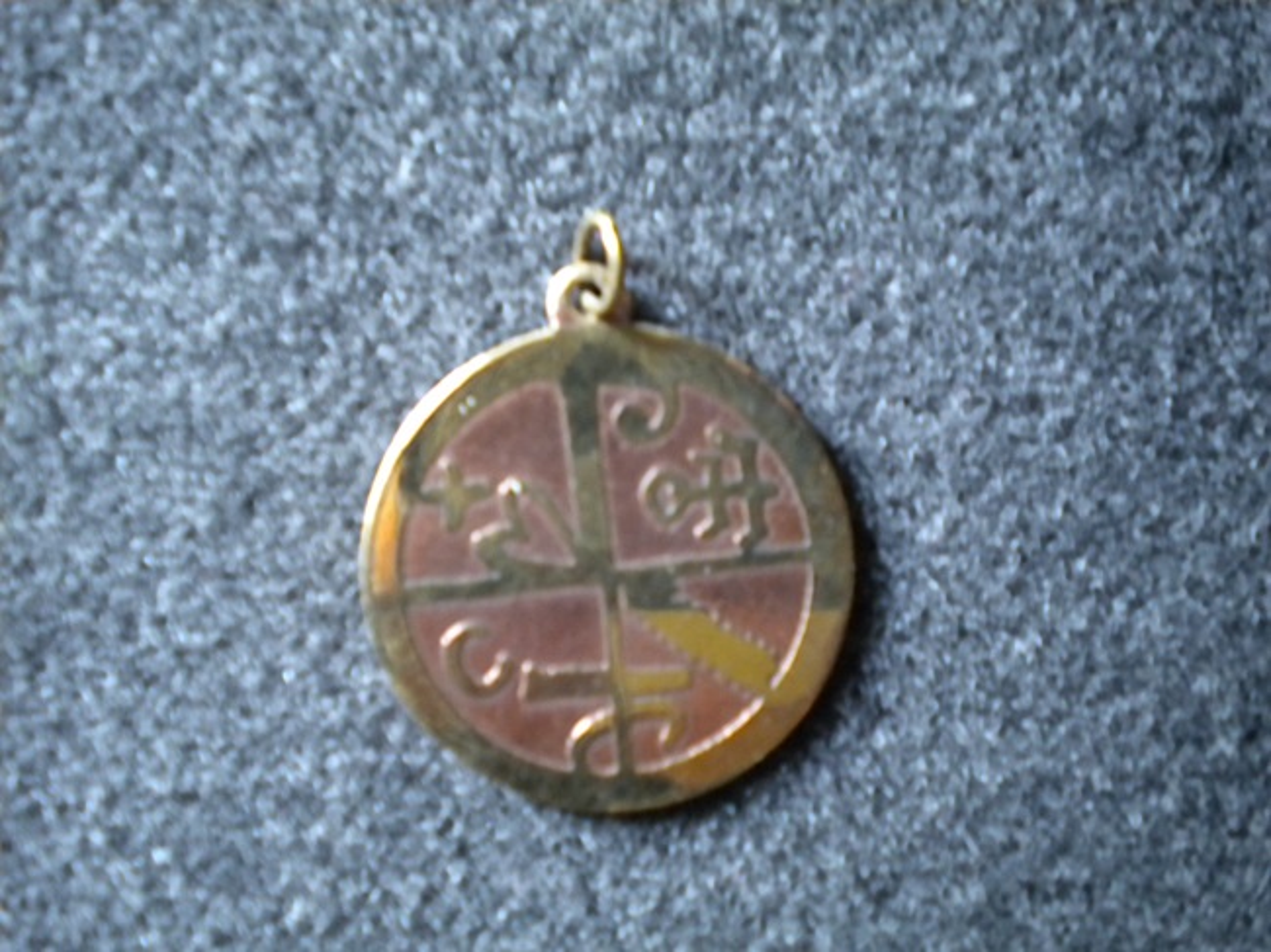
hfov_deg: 45.8
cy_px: 476
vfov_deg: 35.1
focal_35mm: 41
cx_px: 636
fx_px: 1505
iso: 400
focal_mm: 7.4
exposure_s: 1/9.8
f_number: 3.5
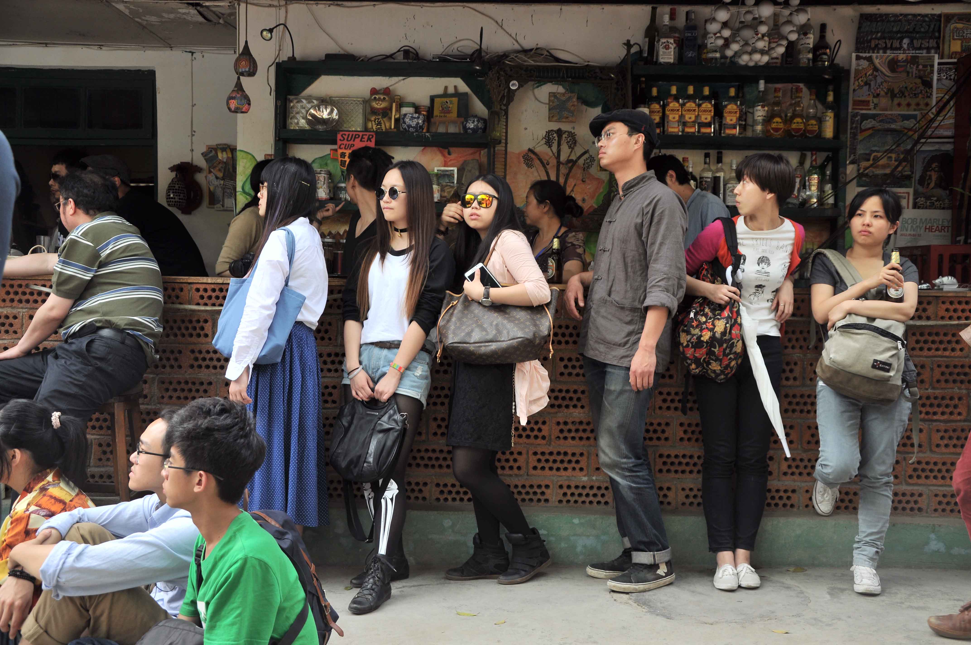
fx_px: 1051
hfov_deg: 49.6
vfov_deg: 34.1
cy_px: 322
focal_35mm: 39
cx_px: 486
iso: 160
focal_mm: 26
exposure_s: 1/160
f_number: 4
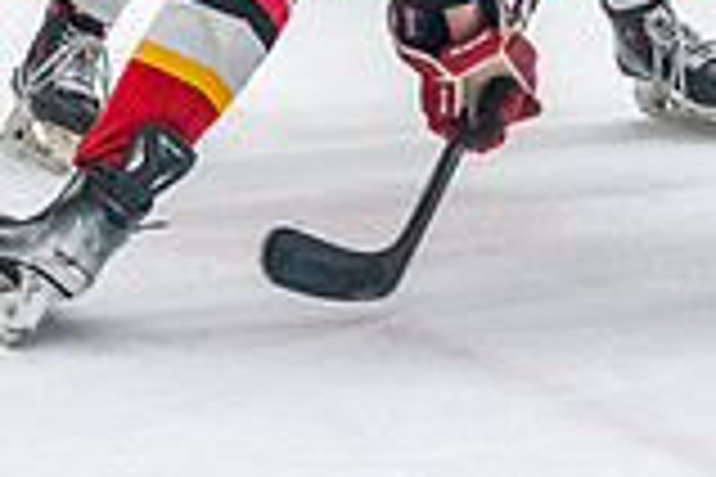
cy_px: -338
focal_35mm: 288
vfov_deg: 4.7
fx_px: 5728
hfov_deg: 7.2
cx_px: 318
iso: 3200
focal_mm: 70
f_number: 2.8
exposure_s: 1/800
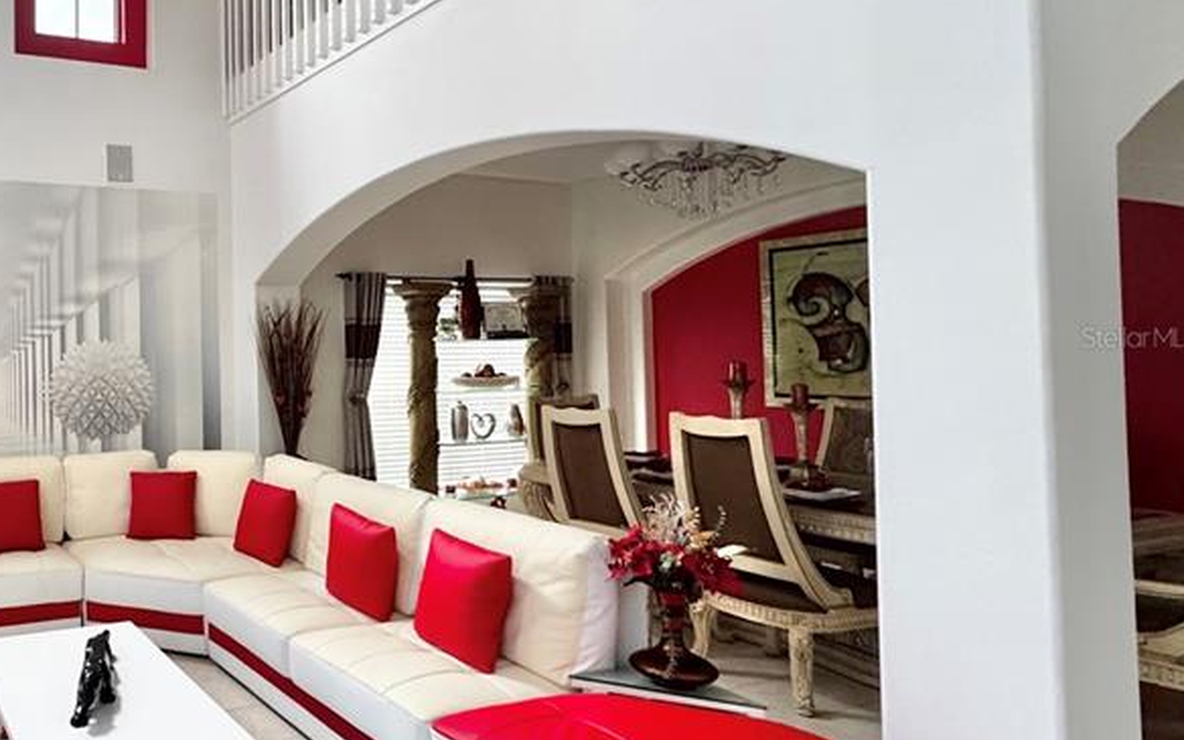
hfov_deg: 61.7
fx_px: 839
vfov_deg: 47.5
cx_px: 166
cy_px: 337
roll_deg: -0.3
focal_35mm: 26
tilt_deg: +0.0
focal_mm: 2.22
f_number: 2.2
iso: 320
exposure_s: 1/99
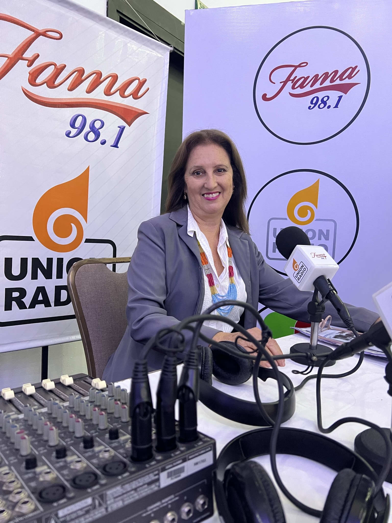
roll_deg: -1.4
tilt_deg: -5.2
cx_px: 196
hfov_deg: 53.1
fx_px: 393
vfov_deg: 67.3
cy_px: 262
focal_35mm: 26
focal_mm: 5.7
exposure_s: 1/40
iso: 400
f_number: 1.5
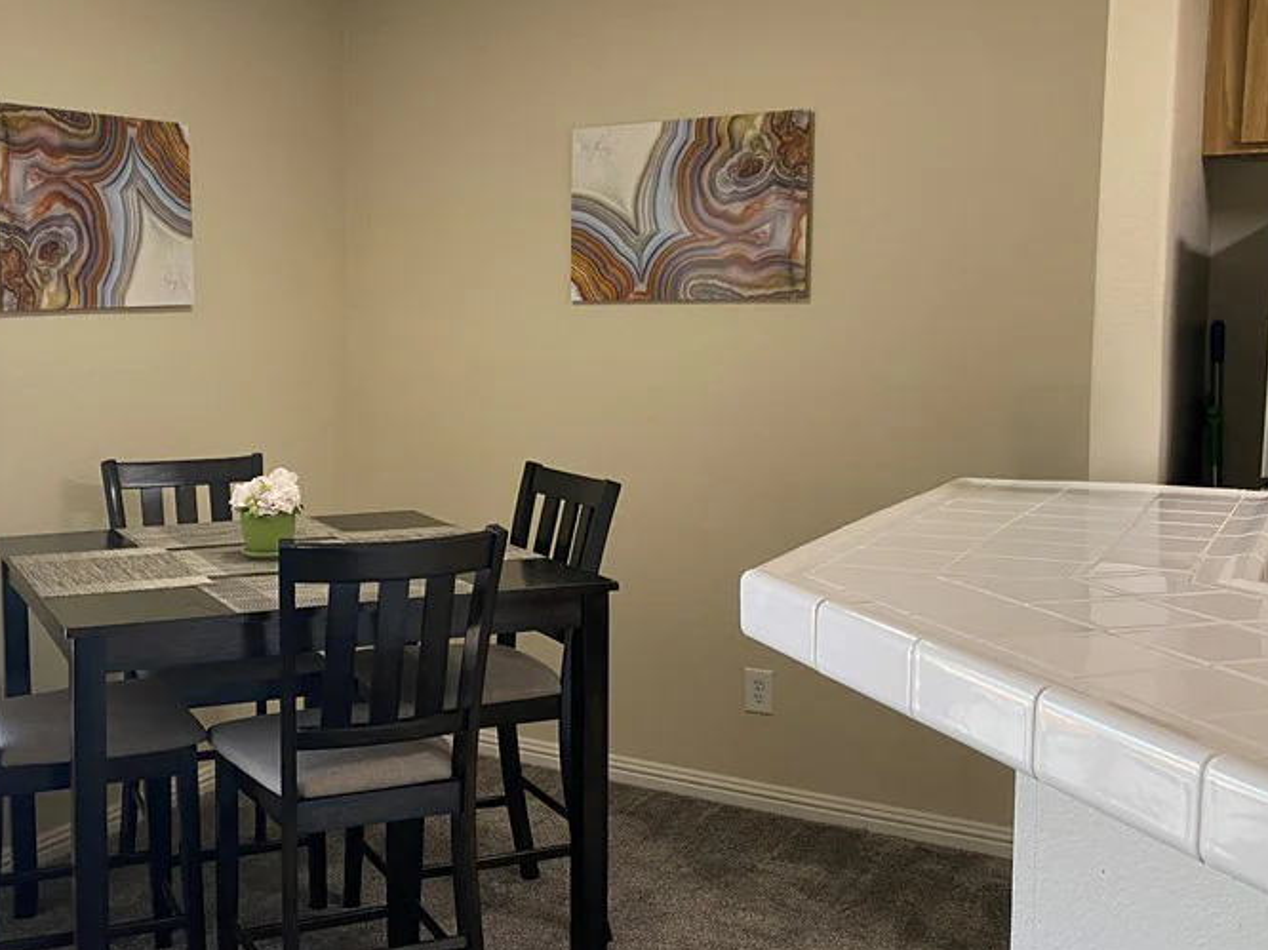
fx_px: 1465
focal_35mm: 40
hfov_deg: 45.7
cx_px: 373
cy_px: 442
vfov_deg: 35.9
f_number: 1.8
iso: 80
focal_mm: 4.25
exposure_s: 1/60
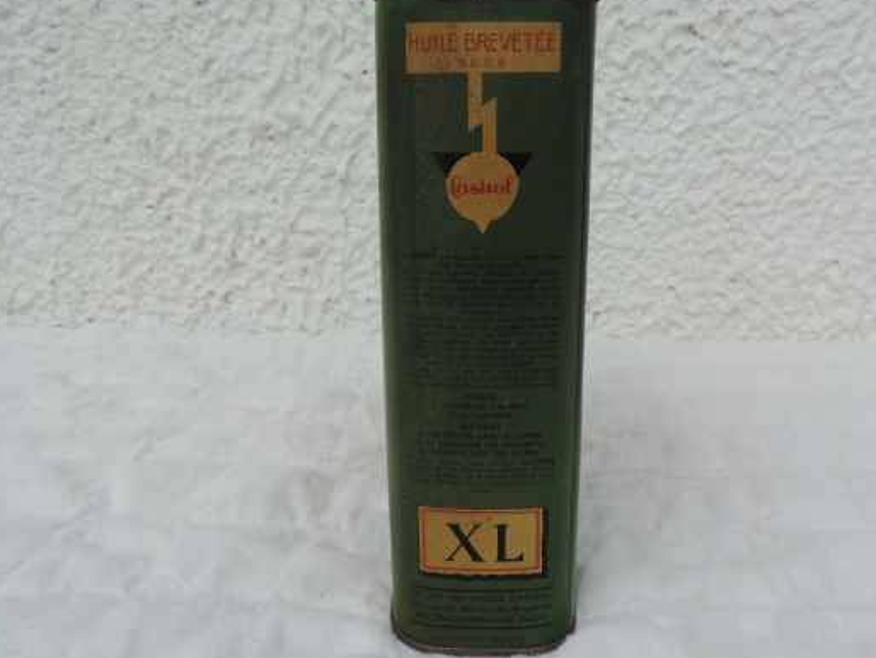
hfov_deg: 63.4
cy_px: 290
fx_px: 709
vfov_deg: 49.7
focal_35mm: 28
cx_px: 464
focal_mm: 4.3
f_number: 3.3
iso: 80
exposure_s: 1/1250
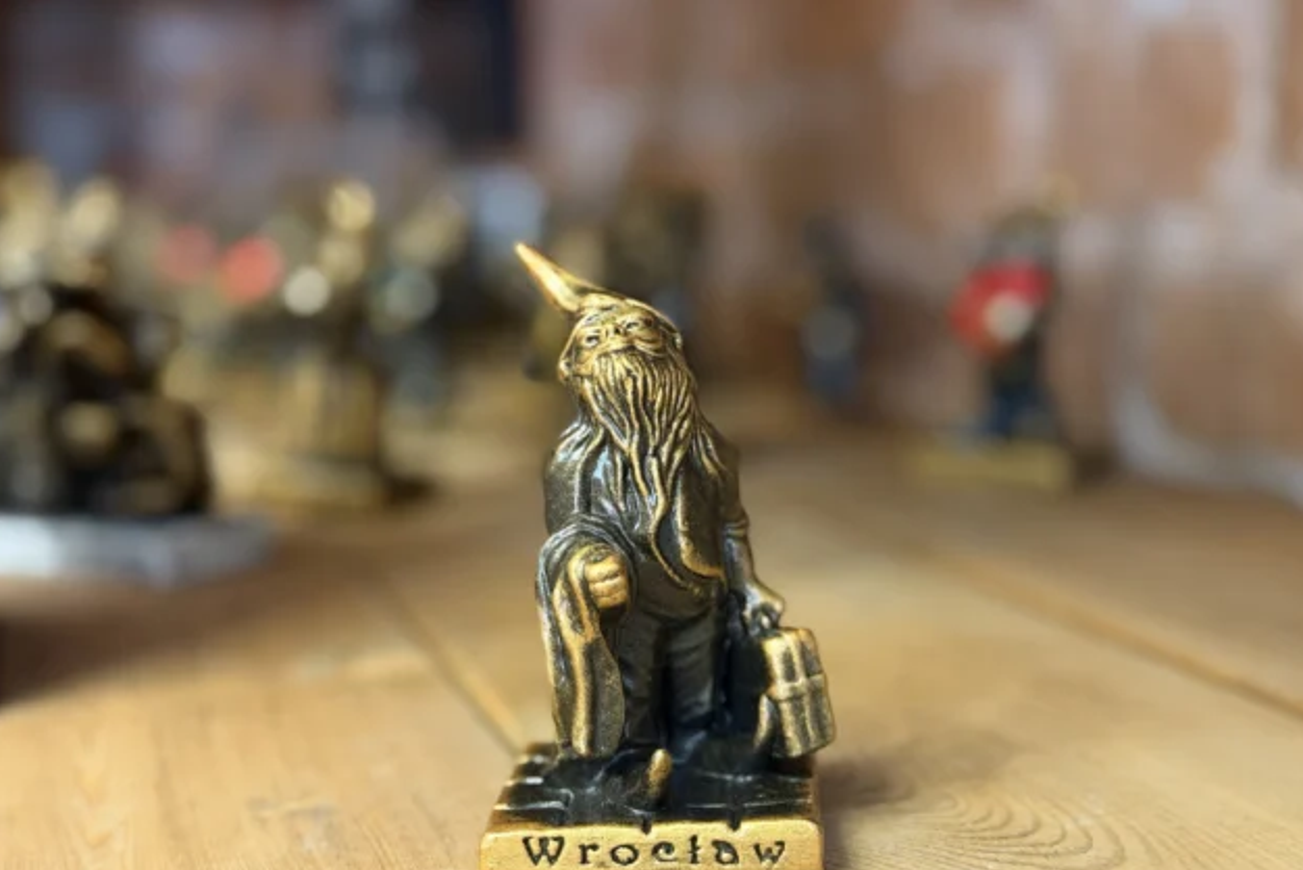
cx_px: 660
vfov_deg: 26.5
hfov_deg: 38.9
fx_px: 1847
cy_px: 495
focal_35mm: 51
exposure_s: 1/25
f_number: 1.78
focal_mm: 6.76
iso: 640
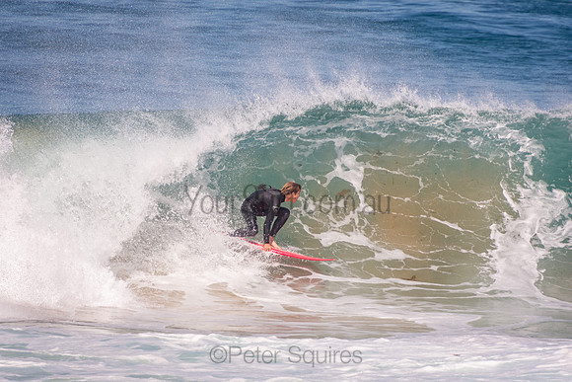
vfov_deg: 2.3
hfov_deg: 3.4
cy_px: 191
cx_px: 286
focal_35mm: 600
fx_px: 9535
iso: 200
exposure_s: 1/1250
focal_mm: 400
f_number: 5.6
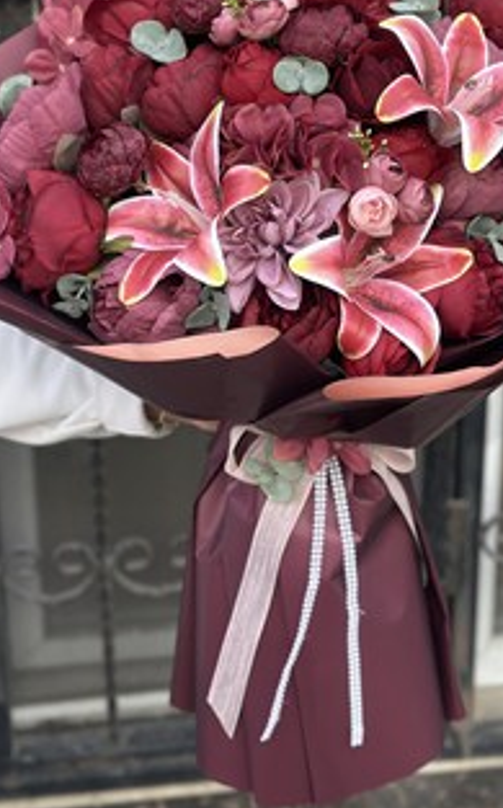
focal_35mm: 65
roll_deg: +0.0
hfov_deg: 19.9
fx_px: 1429
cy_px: 314
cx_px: 294
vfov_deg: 31.4
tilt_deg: -23.7
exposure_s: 1/494
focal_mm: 6.86
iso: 80
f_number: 1.78
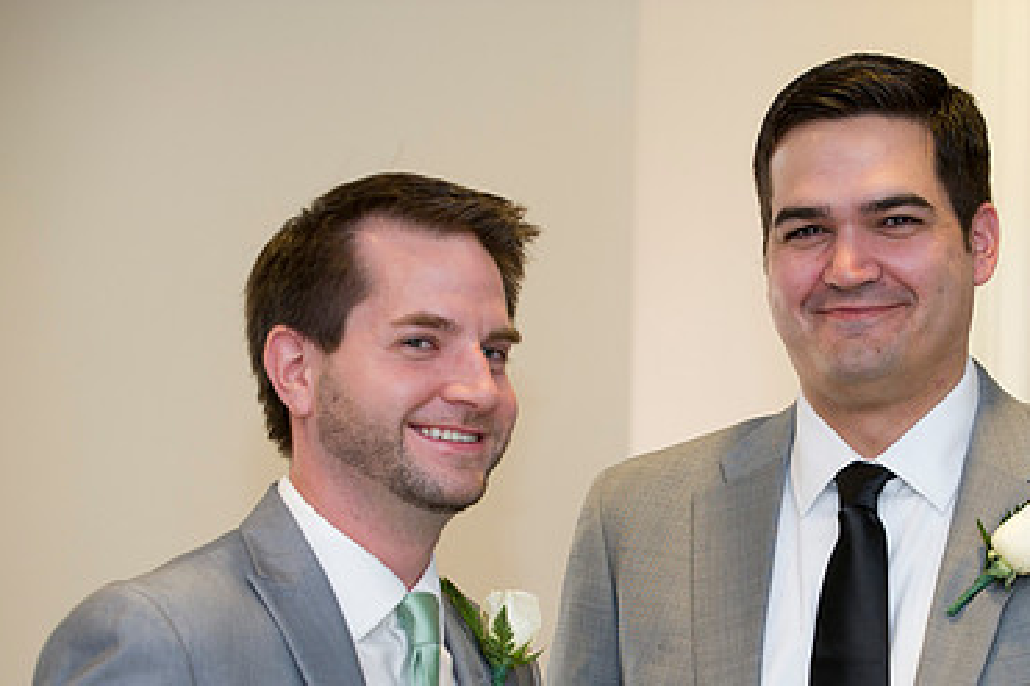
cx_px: 733
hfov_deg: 12.5
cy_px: 533
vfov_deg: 8.3
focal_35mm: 164
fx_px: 4690
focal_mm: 105
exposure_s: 1/125
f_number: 3.5
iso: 800
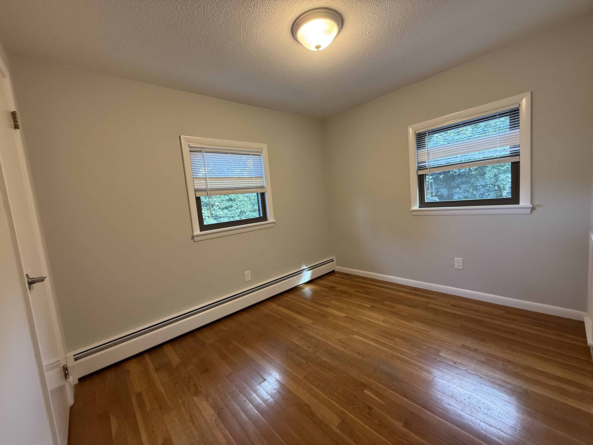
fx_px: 240
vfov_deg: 85.7
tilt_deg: -5.3
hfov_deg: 102.1
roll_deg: +5.7
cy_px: 222
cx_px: 296
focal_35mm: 14
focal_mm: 2.22
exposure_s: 1/60
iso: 200
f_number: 2.2
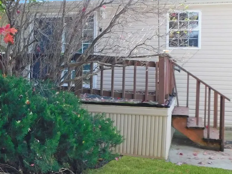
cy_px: 79
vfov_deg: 26.6
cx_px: 42
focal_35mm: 55
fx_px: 369
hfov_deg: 33.8
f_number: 3
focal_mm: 4
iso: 125
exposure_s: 1/250
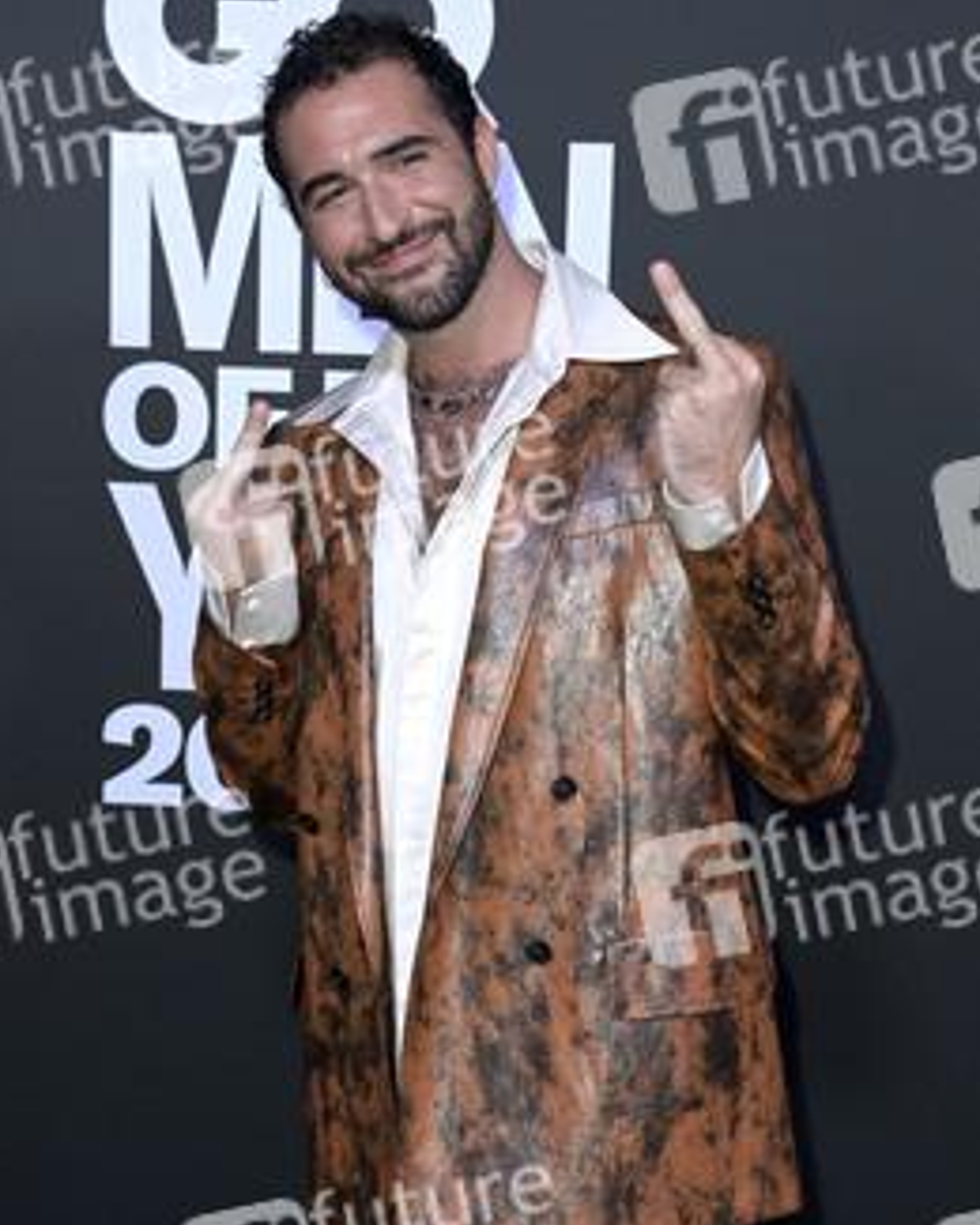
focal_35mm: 60
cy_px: 690
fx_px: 2175
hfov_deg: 25.4
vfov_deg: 31.4
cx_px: 482
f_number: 5.6
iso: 1000
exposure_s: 1/250
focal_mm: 52
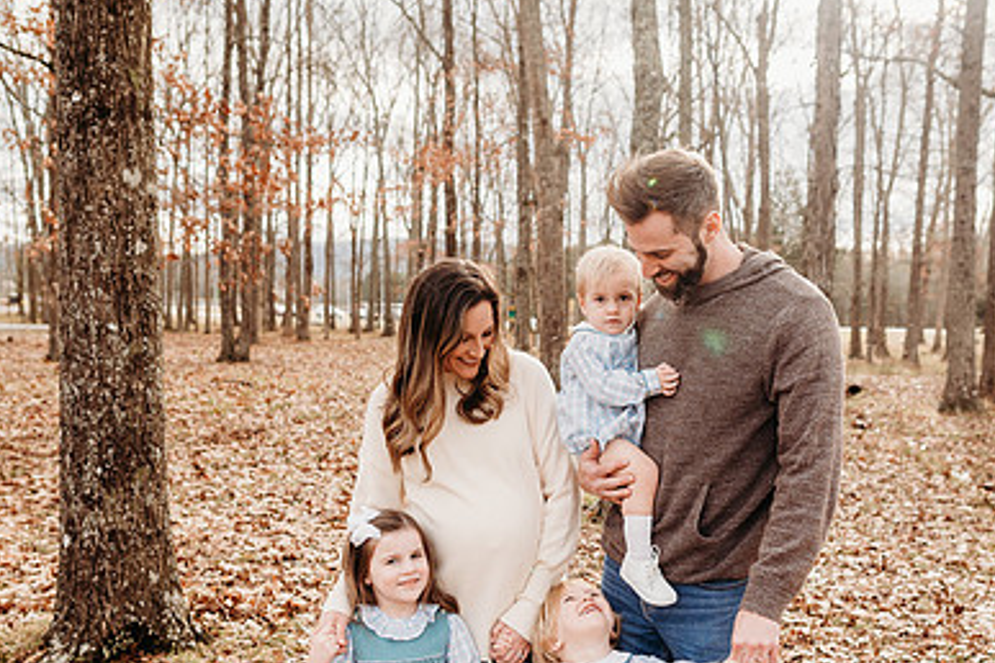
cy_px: 441
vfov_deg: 36.5
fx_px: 995
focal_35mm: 36
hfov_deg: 52.7
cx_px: 607
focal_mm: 24
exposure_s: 1/250
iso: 100
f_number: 3.2
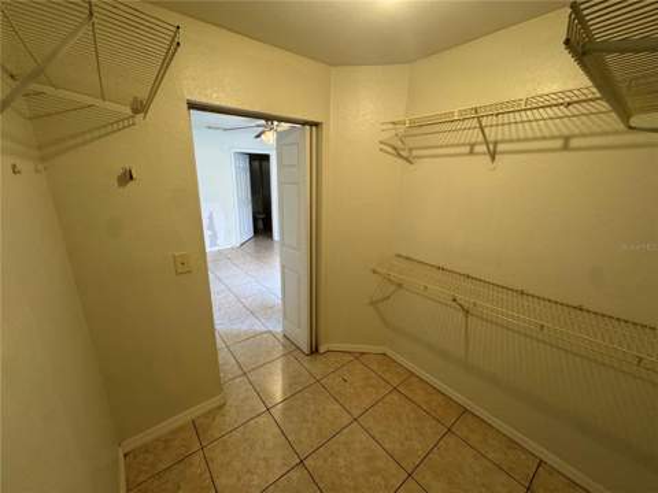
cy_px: 246
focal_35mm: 14
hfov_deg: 102.1
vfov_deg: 85.7
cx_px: 329
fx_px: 266
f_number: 2.2
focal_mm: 2.22
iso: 200
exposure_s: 1/60
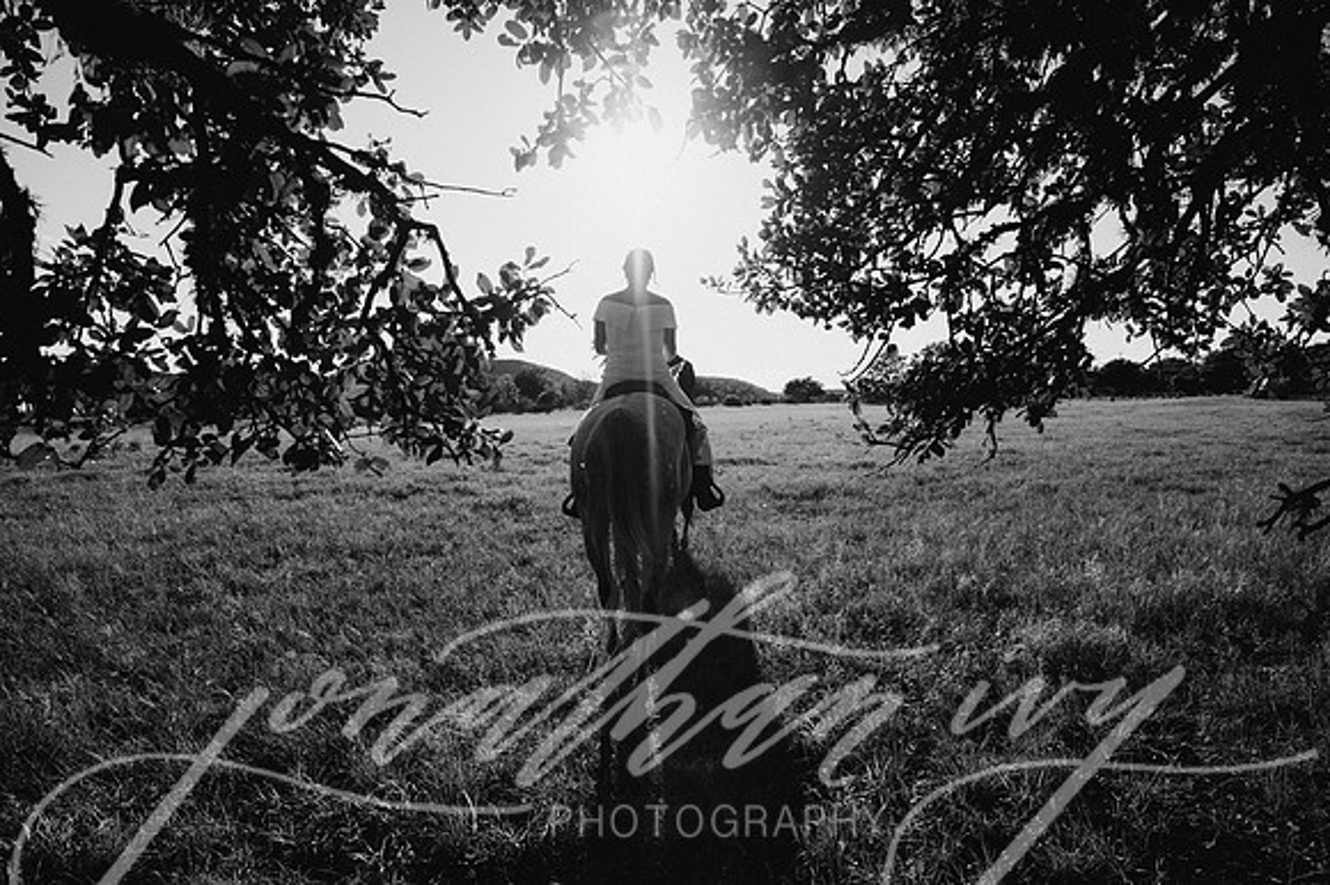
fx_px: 886
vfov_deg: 53.1
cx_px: 665
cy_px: 442
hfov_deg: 73.8
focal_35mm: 24
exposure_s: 1/1600
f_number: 5.6
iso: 125
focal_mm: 24
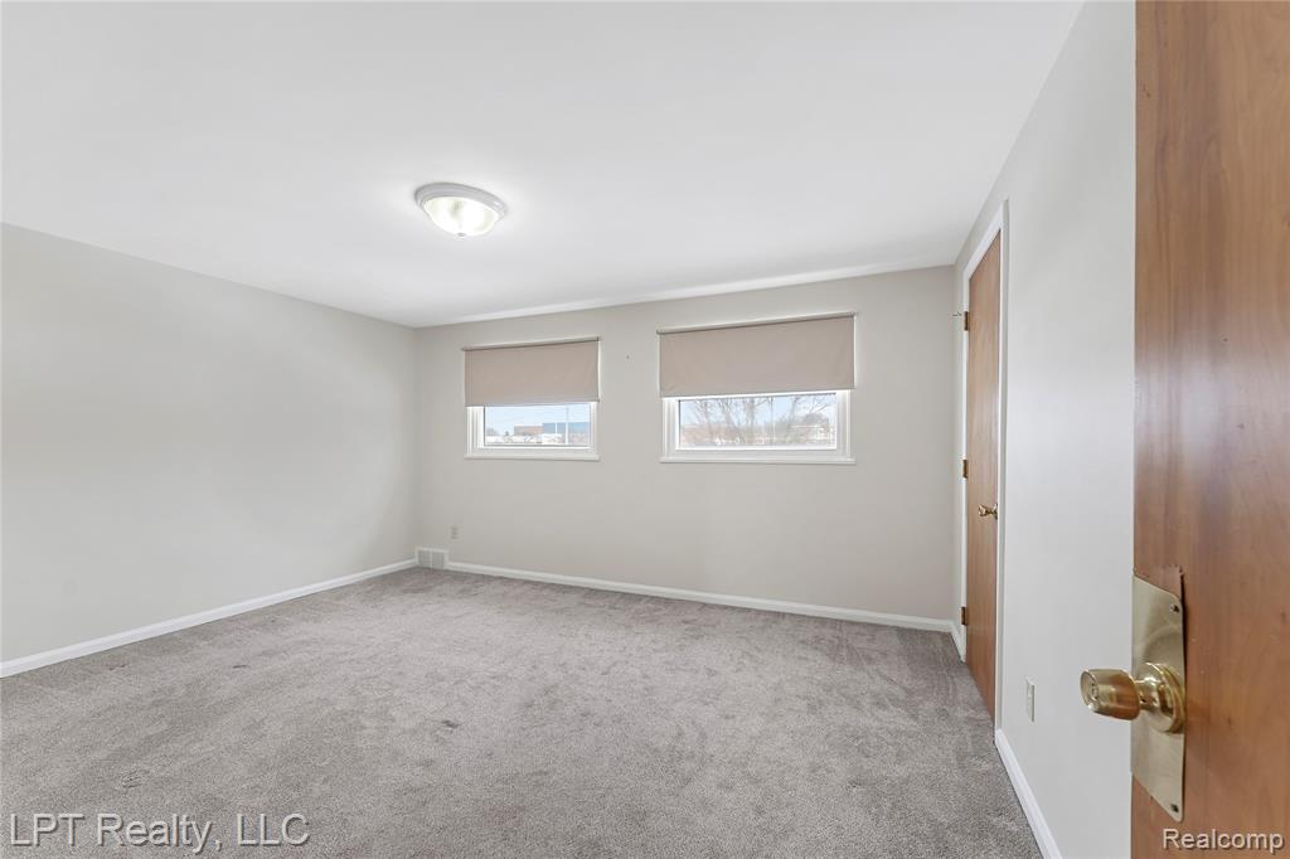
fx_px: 501
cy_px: 430
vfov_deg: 81.2
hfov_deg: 104.3
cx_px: 645
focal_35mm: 14
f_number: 8
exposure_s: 1/10
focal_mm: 14
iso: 500
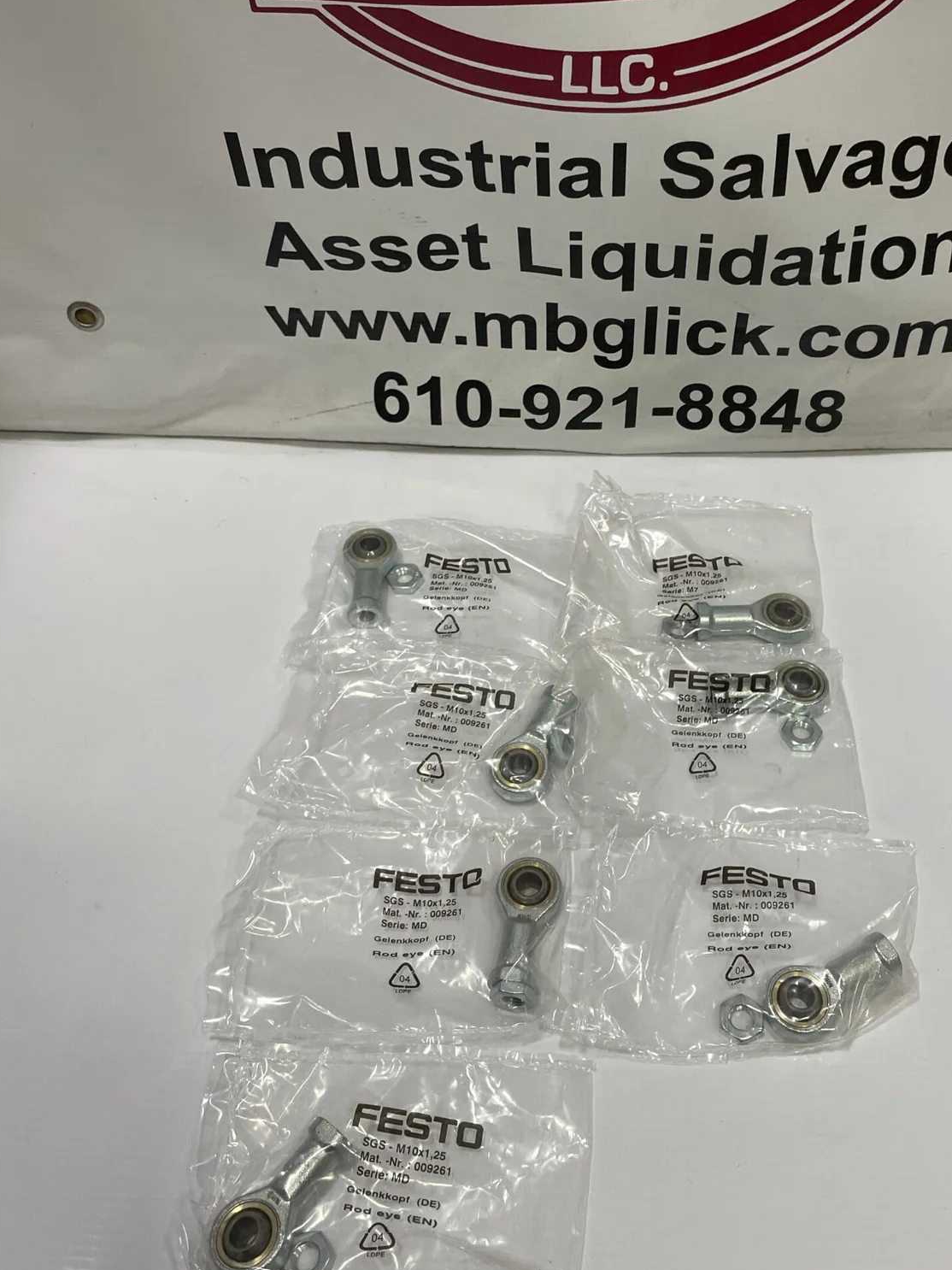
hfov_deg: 40.5
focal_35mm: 35
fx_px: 1284
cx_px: 560
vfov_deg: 52.5
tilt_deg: -48.8
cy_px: 550
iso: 100
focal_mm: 4.2
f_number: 1.6
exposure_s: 1/120
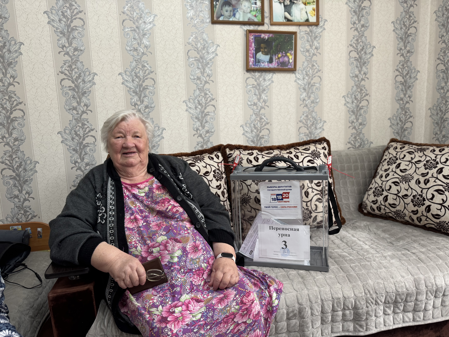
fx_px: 311
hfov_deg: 71.6
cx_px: 224
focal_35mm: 24
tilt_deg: -9.3
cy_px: 168
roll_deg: +2.3
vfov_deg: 56.8
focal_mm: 6.76
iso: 160
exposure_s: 1/50
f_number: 1.78
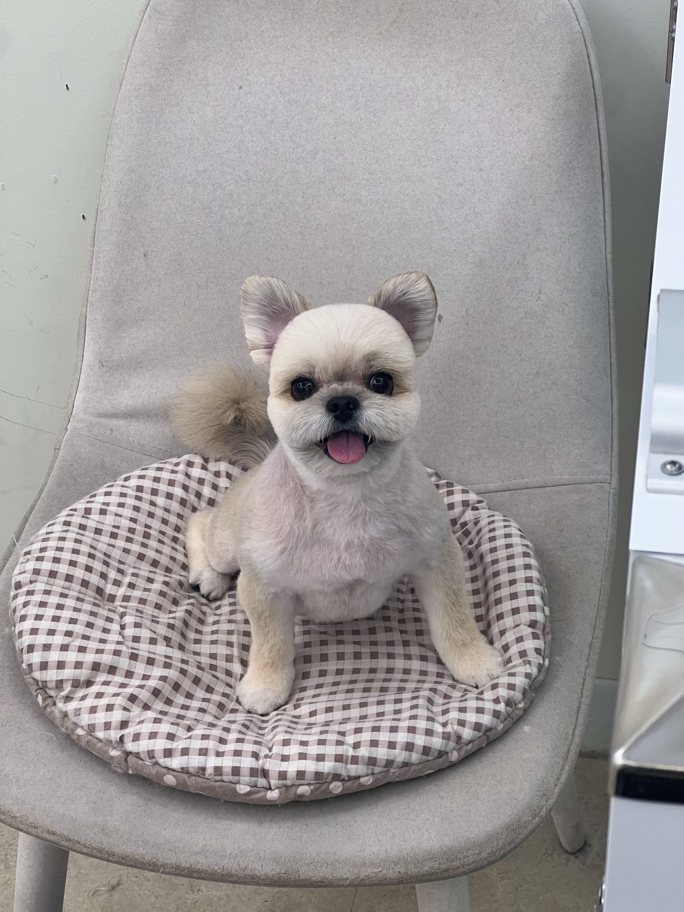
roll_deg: +2.2
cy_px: 456
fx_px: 2029
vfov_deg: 25.3
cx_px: 342
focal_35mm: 77
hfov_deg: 19.1
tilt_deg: -35.2
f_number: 2.8
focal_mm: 9
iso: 100
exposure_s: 1/120
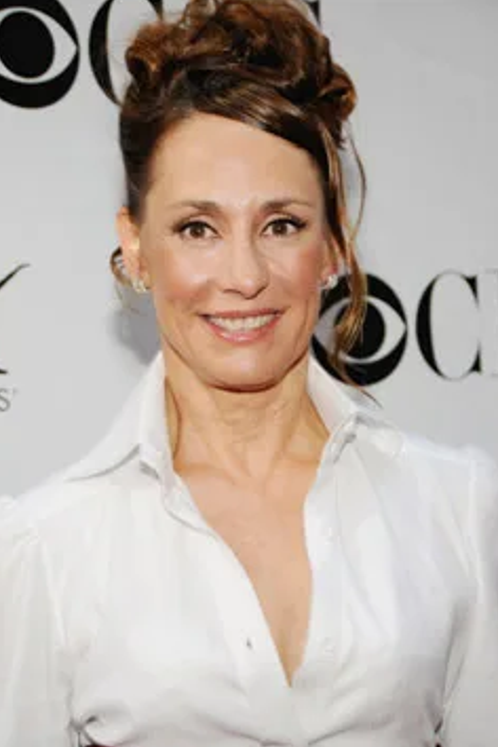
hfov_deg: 13.0
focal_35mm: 105
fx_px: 2179
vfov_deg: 19.5
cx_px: 234
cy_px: 392
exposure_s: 1/60
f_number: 5.6
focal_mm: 62
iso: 320
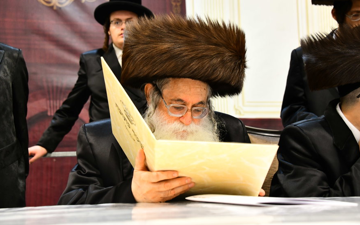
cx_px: 179
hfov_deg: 38.9
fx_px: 510
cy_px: 103
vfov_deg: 24.9
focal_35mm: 52
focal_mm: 50
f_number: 5.6
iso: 3200
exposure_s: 1/160
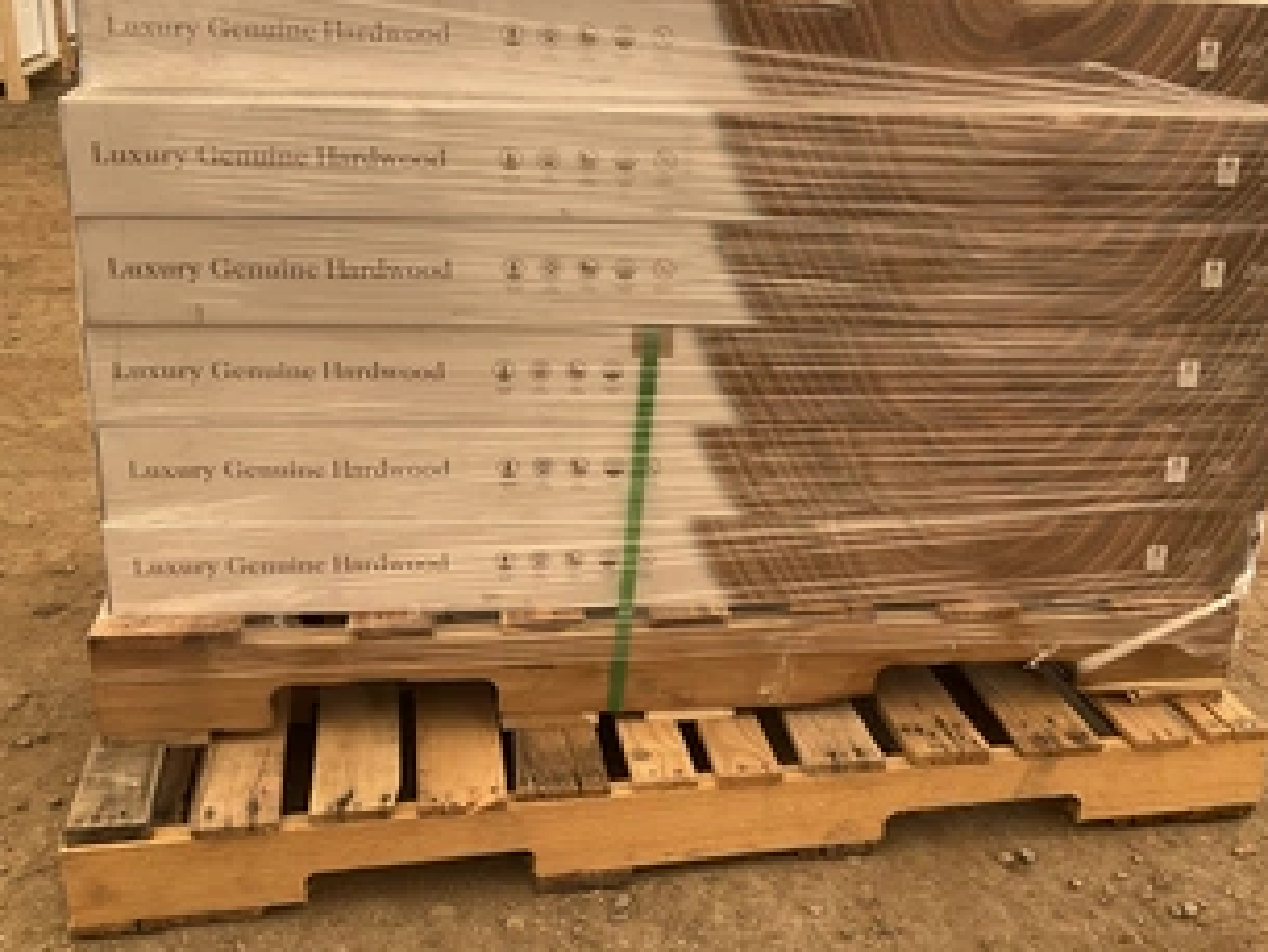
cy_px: 445
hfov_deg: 48.9
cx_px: 657
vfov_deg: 37.7
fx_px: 1393
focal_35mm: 38
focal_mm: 3
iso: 16
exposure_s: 1/135
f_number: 1.8
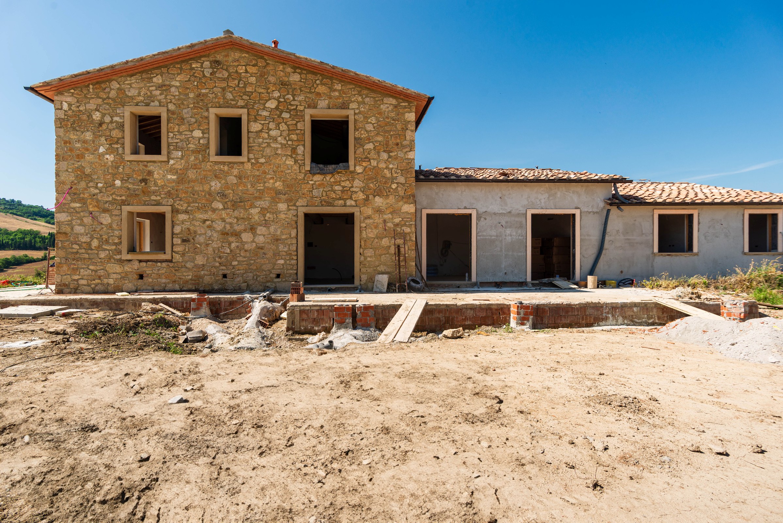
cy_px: 262
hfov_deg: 93.3
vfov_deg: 70.5
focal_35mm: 17
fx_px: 370
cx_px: 392
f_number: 8
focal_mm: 17
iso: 100
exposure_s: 1/320
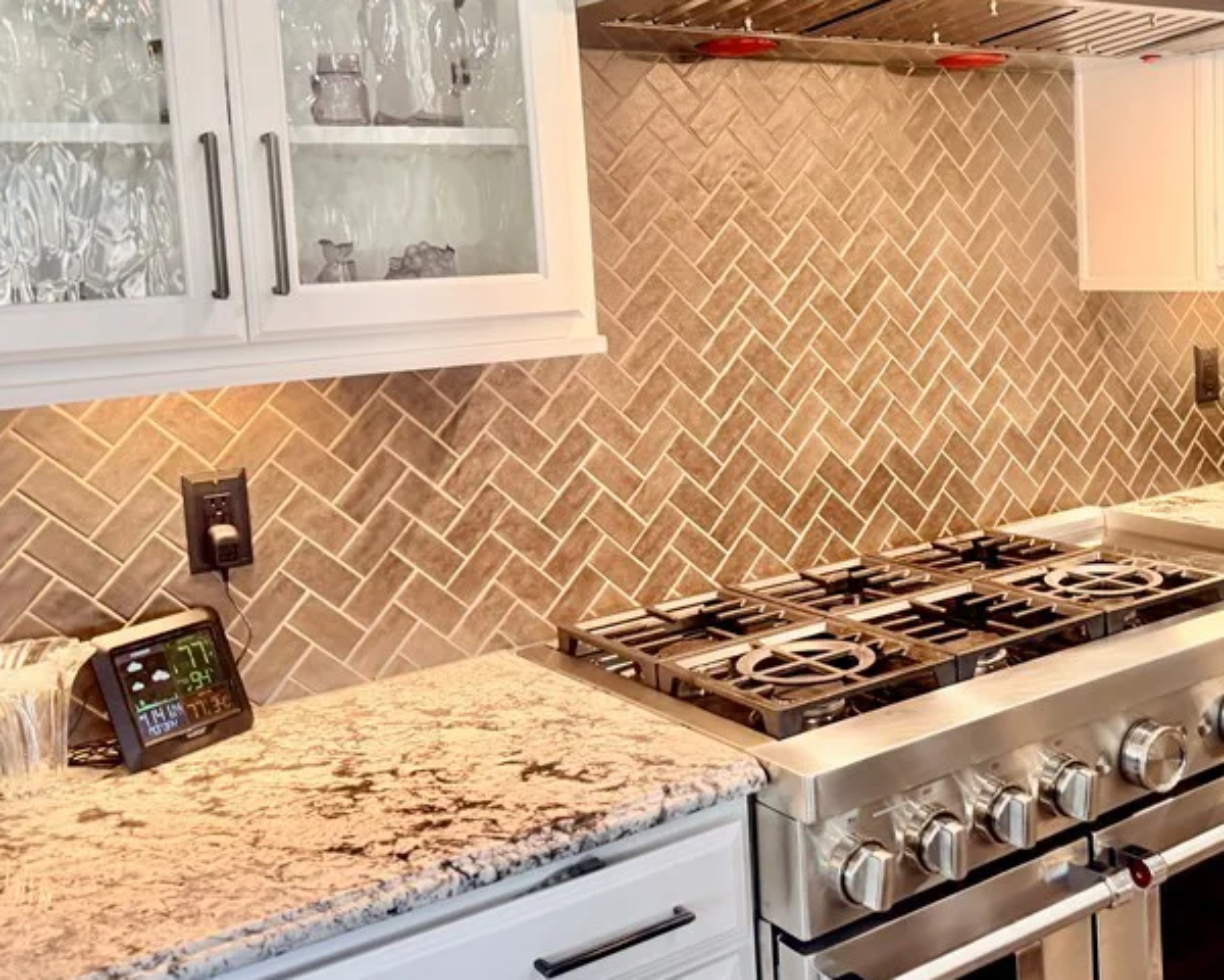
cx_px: 906
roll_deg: +1.4
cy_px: 386
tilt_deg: -4.5
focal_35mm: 40
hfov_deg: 44.4
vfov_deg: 37.2
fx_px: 1449
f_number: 1.78
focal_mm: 6.76
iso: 160
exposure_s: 1/120
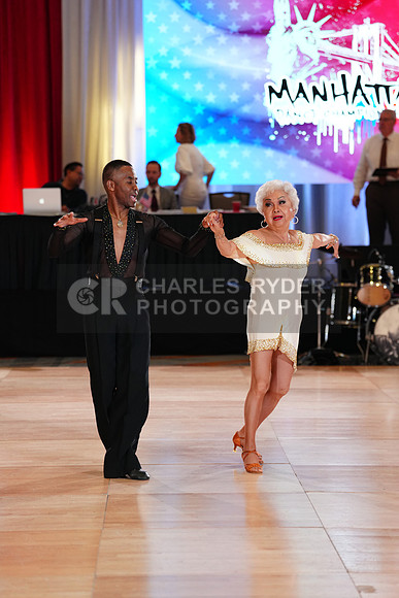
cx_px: 200
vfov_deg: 18.9
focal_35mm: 108
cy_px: 299
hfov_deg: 12.7
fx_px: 1794
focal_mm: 108
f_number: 2.8
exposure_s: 1/400
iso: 1600
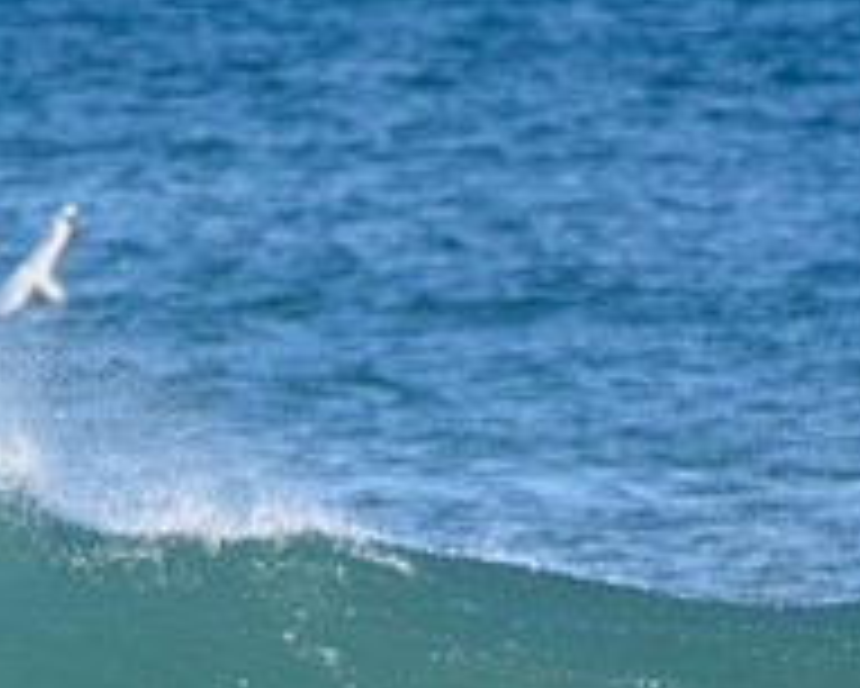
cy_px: 857
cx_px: 77
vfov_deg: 0.7
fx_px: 54471
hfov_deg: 0.9
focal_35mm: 2139
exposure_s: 1/4000
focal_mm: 500
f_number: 5.6
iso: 800
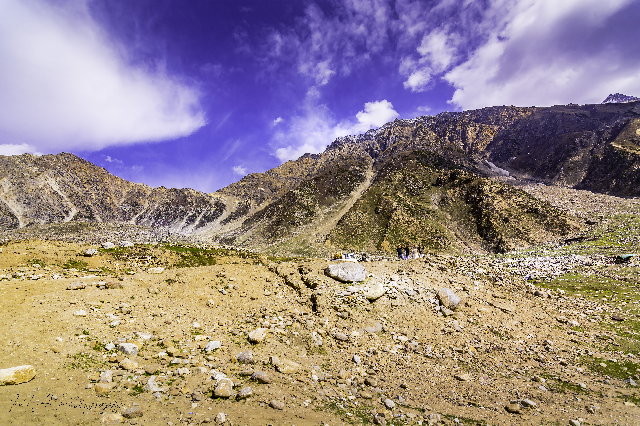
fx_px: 293
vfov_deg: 72.1
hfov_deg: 95.0
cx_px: 320
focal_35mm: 16
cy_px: 213
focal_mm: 11
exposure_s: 1/800
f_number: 5.6
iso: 160
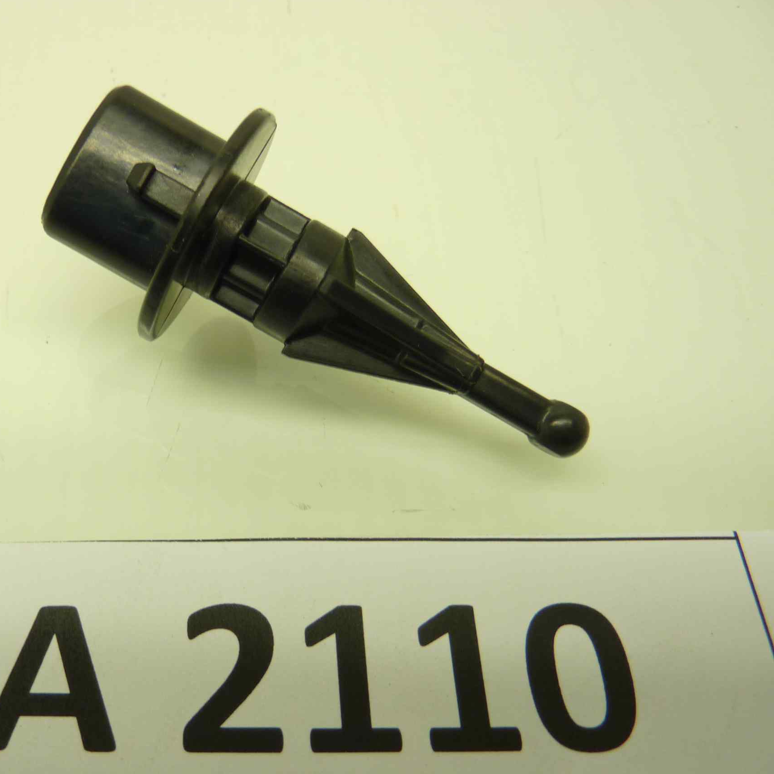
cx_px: 196
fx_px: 835
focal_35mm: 33
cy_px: 421
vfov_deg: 49.7
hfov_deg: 47.9
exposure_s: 1/25
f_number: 3.3
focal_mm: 4.1
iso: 80
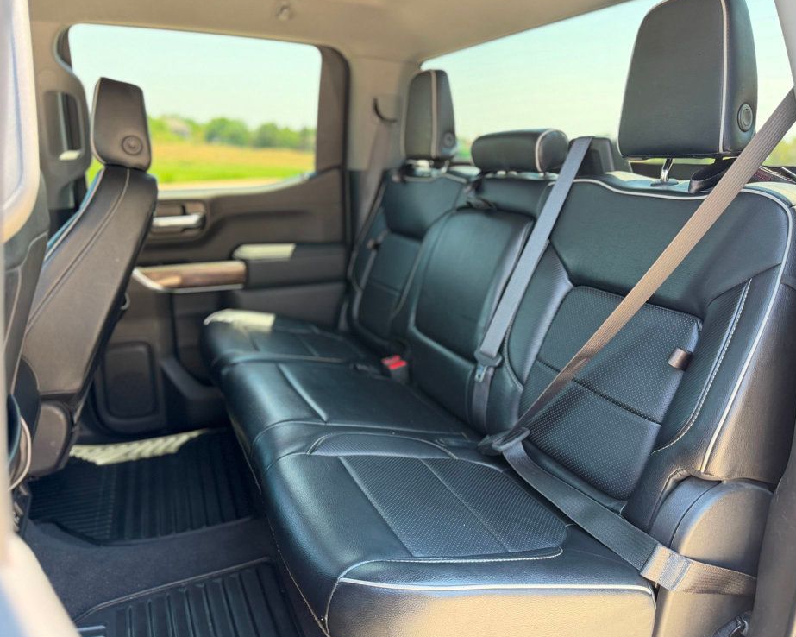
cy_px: 312
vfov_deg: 54.9
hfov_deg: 66.0
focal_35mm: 26
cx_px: 400
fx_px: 612
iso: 200
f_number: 1.78
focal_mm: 6.76
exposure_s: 1/166
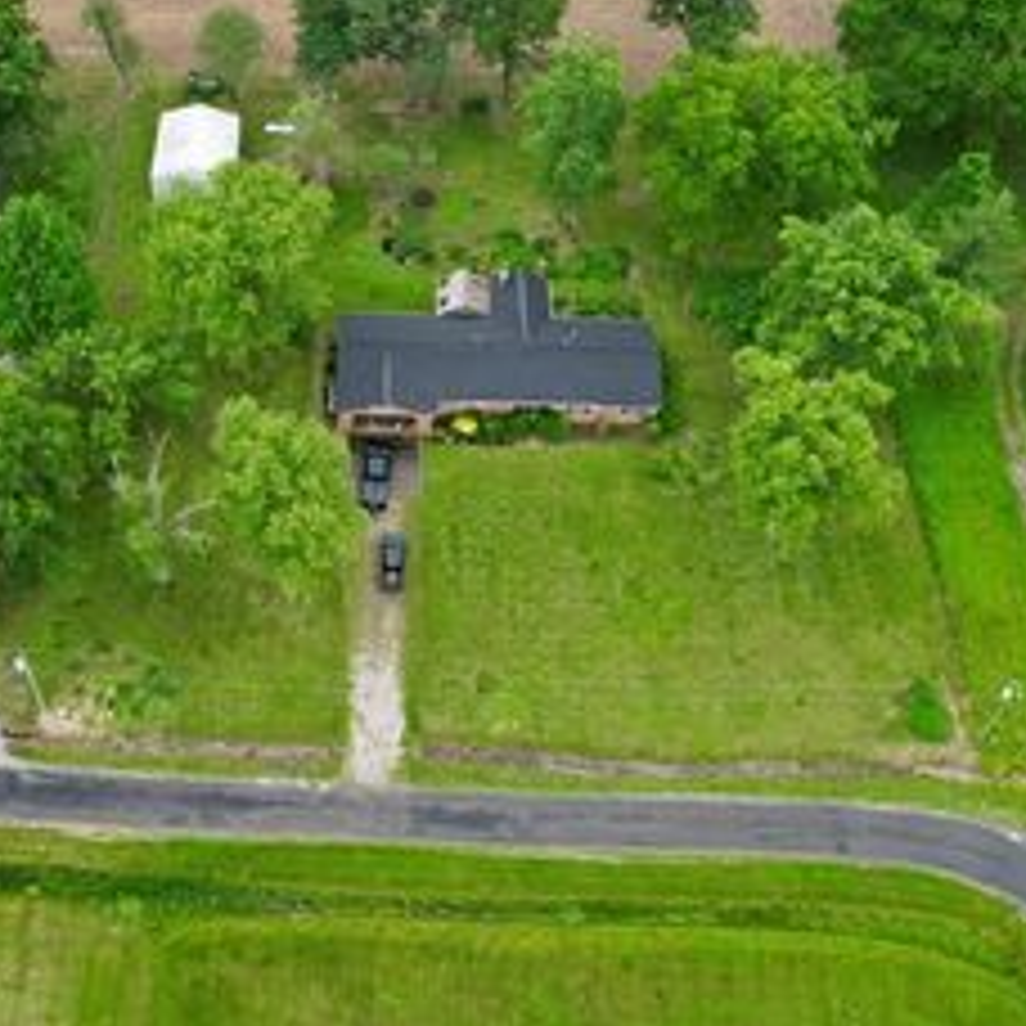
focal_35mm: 41
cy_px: 416
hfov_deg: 40.2
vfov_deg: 40.8
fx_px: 1375
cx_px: 306
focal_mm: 8.38
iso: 100
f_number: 2.8
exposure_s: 1/400
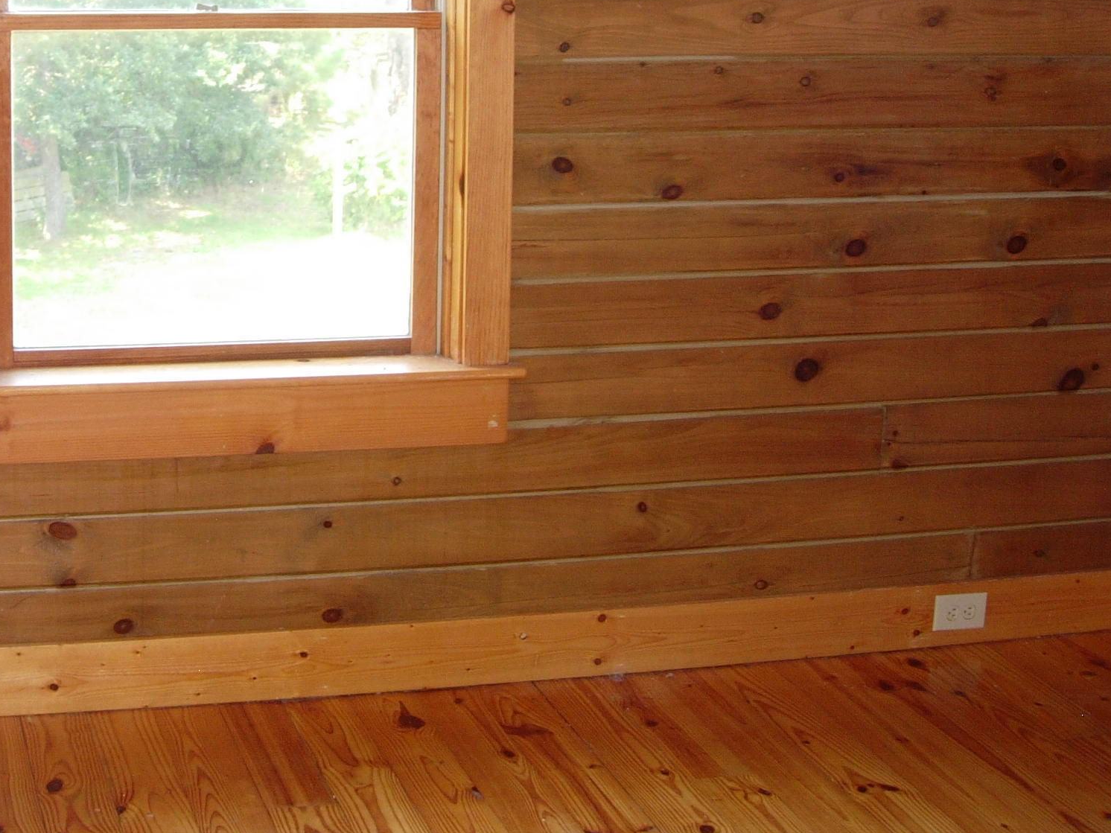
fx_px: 2118
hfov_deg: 28.9
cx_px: 270
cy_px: 153
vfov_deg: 21.9
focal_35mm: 66
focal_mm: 7.8
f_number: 2.8
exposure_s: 1/32.9
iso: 81
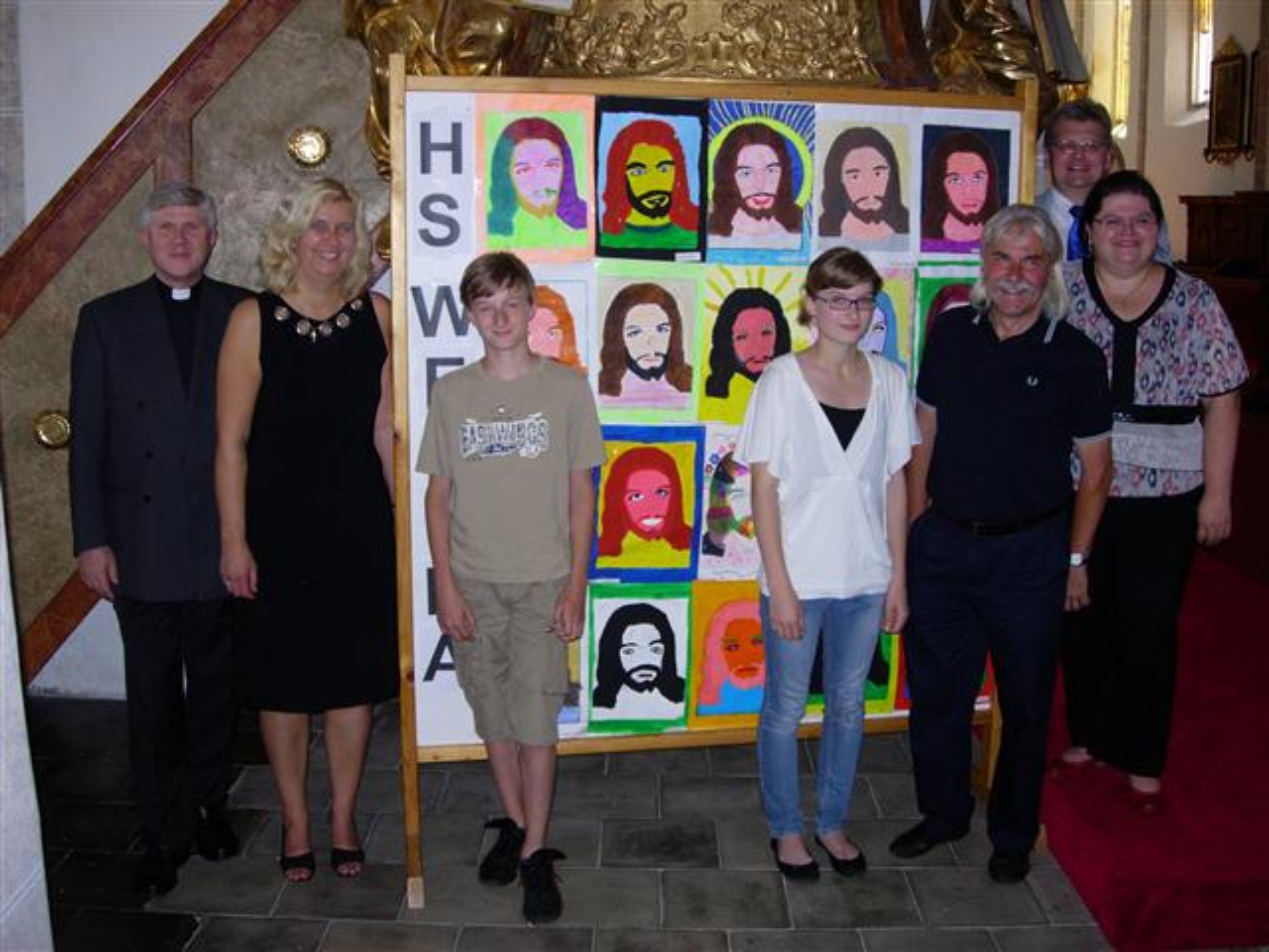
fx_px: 1393
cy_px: 476
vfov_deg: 37.7
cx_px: 634
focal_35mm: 38
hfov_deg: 49.0
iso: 79
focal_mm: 7.8
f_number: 2.8
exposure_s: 1/64
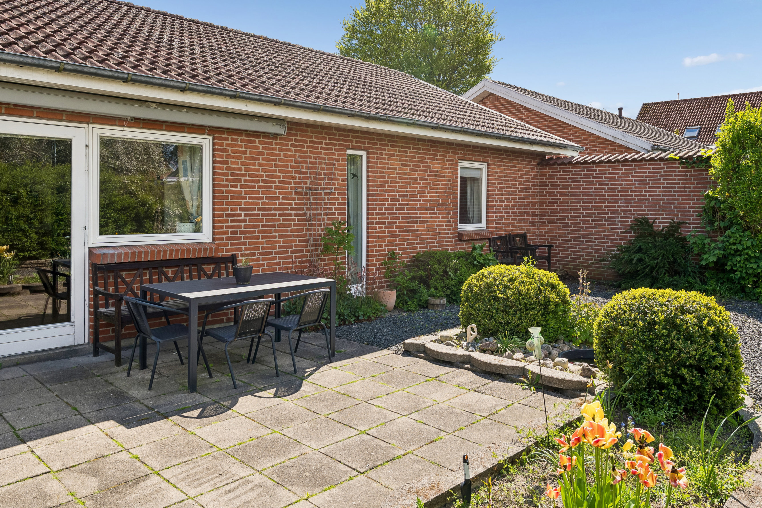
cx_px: 385
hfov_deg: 67.4
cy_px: 227
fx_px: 571
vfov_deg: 47.8
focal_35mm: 27
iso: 200
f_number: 8
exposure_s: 1/320
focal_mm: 24
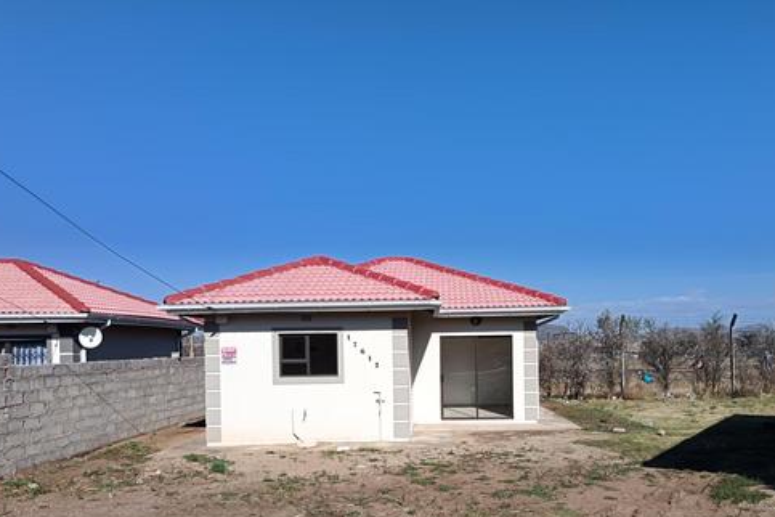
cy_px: 358
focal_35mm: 31
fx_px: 667
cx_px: 433
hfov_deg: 60.1
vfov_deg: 41.6
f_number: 1.75
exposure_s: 1/573
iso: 100
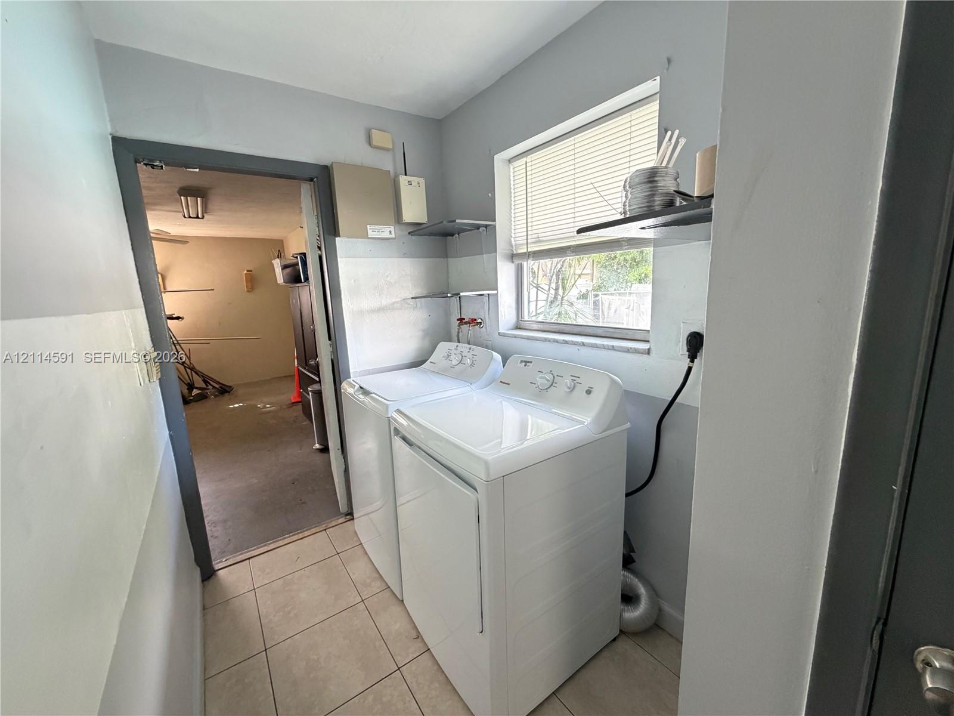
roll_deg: +2.6
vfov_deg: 85.7
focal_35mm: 14
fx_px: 386
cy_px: 358
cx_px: 477
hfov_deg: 102.1
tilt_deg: -10.5
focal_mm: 2.22
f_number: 2.2
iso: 500
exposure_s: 1/60
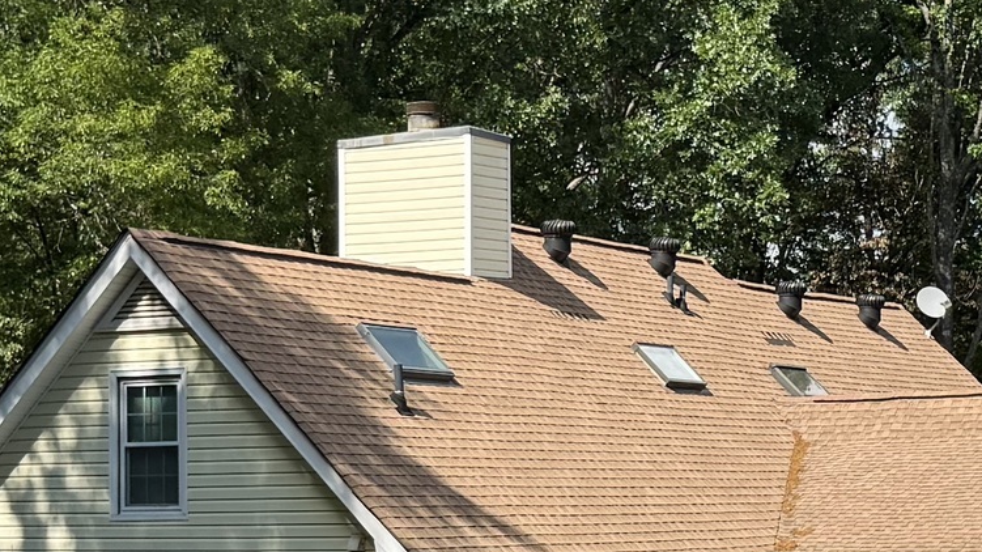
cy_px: 477
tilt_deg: +2.8
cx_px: 564
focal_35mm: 107
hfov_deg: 20.0
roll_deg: +0.6
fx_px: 2785
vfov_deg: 11.3
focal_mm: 6.76
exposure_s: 1/3279
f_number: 1.78
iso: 100
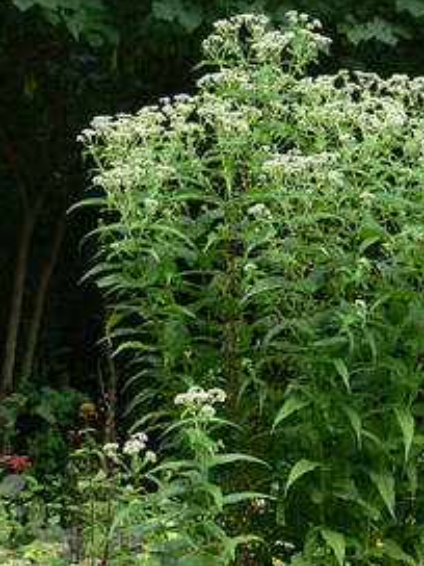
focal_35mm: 105
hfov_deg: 14.0
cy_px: 449
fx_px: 1715
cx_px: 326
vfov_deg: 18.6
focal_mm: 10.8
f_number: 2.8
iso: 80
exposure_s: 1/160
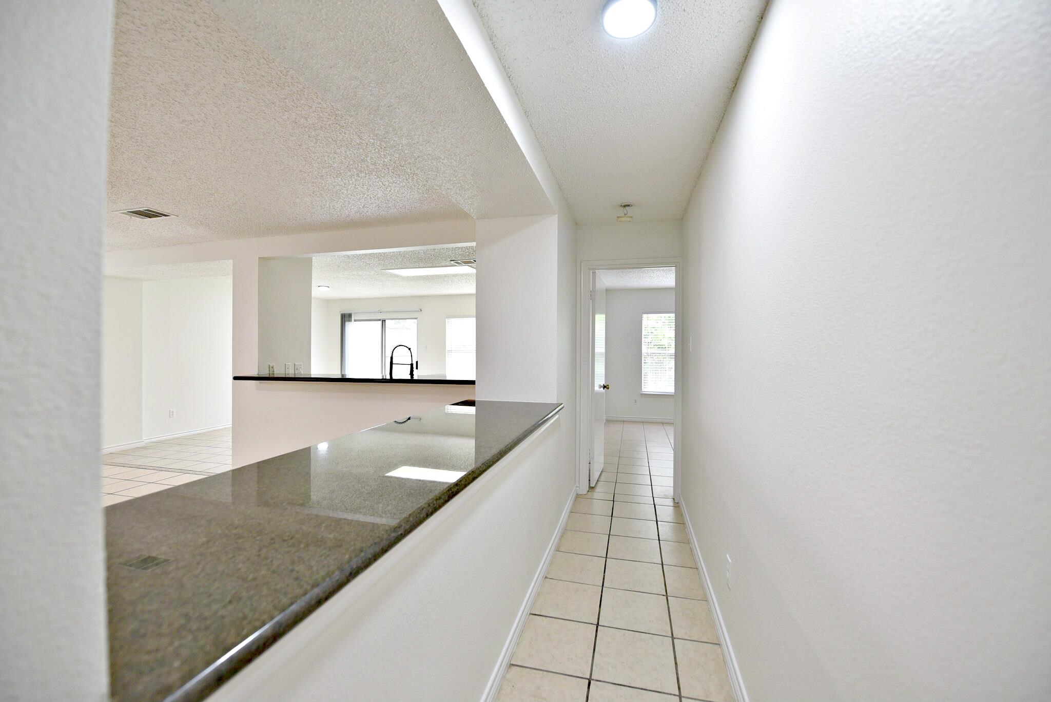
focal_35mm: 14
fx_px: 409
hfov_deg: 104.2
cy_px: 351
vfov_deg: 81.3
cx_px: 526
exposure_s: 1/60
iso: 560
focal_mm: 14
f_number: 4
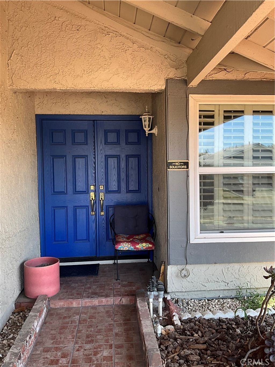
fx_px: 307
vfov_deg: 61.7
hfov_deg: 48.2
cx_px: 138
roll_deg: +0.9
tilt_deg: -1.2
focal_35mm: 29
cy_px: 184
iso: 25
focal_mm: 3
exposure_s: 1/122
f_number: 1.8
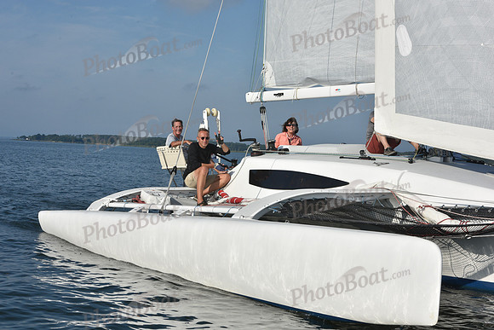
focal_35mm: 70
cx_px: 247
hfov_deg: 28.8
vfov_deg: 19.5
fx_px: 961
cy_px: 165
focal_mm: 70
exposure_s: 1/800
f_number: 14
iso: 320
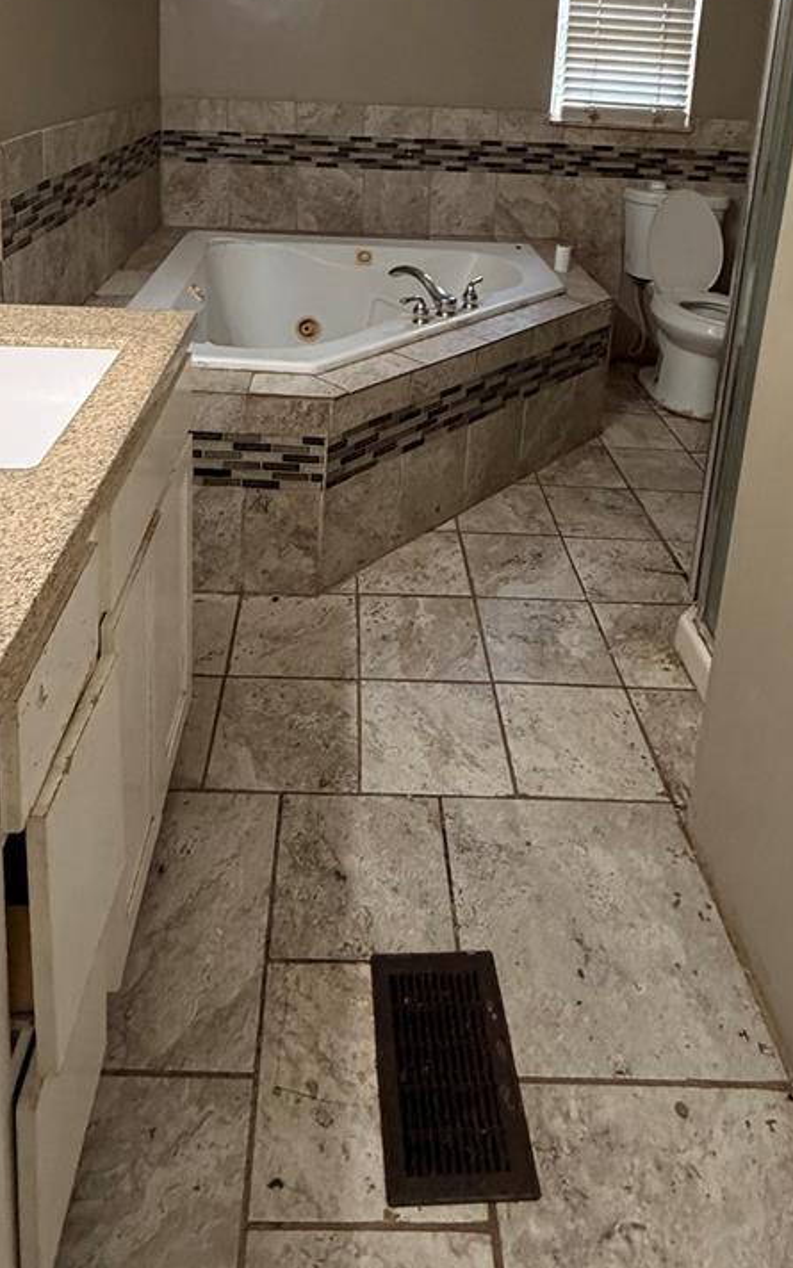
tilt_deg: -12.1
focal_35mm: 25
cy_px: 215
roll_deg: -2.4
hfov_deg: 49.2
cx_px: 358
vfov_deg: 64.6
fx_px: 864
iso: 400
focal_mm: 2.22
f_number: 2.2
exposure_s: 1/60
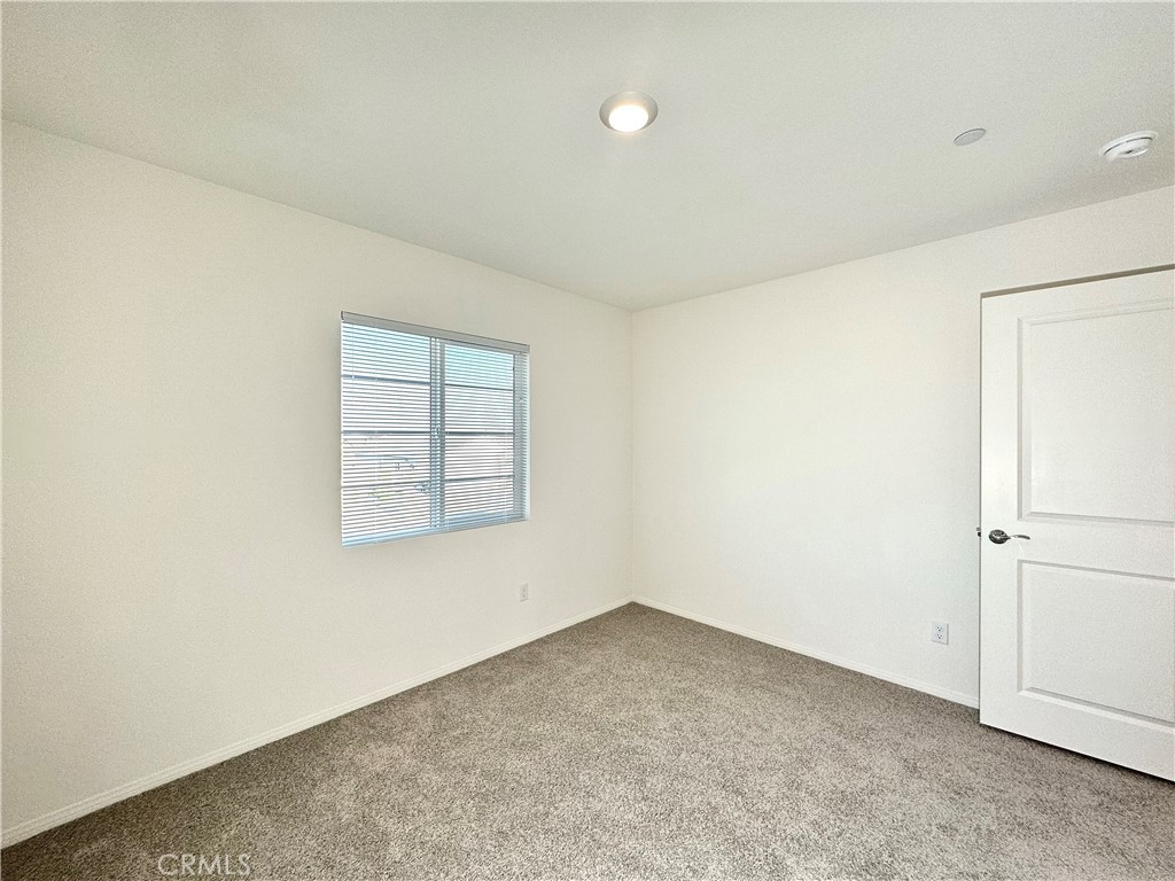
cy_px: 440
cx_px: 588
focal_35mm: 14
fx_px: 475
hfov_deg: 102.1
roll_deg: +0.1
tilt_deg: -0.7
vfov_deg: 85.7
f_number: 2.2
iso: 40
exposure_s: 1/161
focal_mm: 2.22
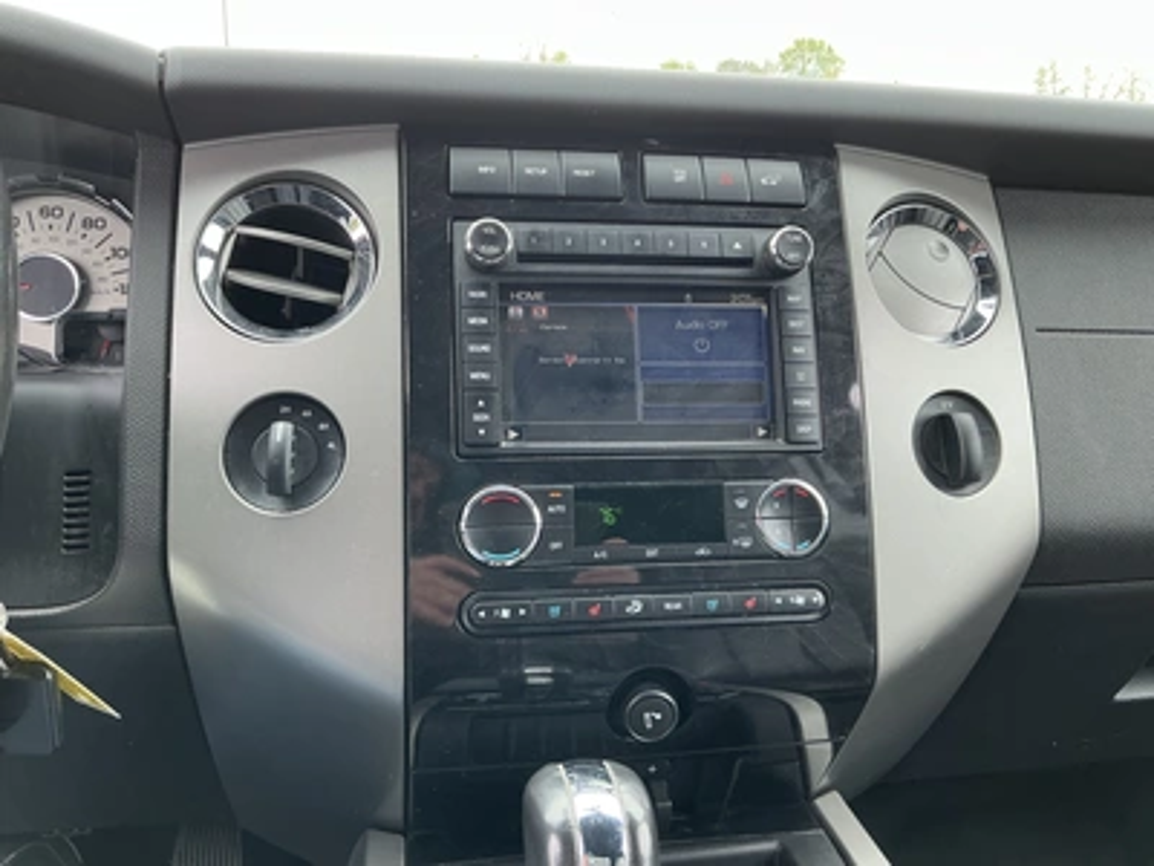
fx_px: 933
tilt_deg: -13.4
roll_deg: -1.3
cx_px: 577
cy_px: 433
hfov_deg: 63.4
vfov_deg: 49.7
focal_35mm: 28
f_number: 1.8
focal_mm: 3
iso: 32
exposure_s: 1/122
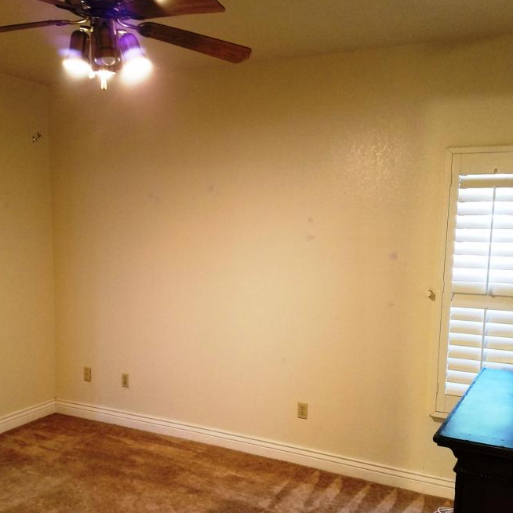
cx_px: 231
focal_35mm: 36
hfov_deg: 46.0
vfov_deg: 46.0
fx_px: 604
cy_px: 285
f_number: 1.7
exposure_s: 1/24
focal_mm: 4.2
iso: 250
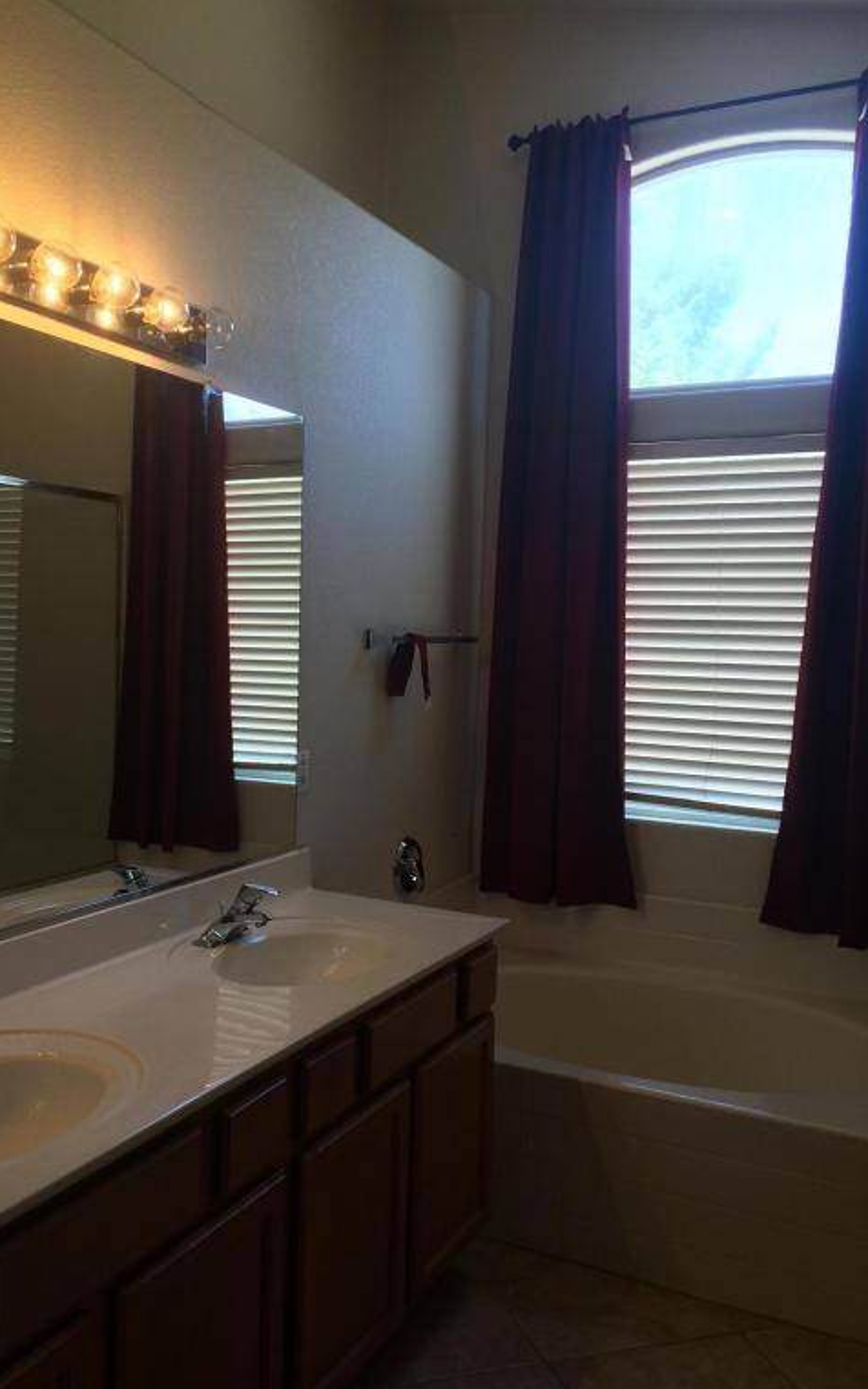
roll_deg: +0.4
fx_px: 1174
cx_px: 345
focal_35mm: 31
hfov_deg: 40.4
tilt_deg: -3.9
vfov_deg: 61.2
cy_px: 696
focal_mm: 4.15
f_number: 2.2
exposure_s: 1/60
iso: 40
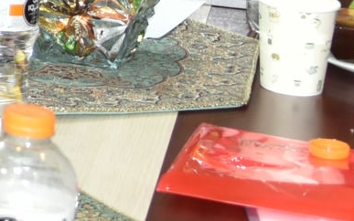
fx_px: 2441
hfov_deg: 6.9
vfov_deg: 5.0
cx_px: -939
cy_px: -406
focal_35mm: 253
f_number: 4.5
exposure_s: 1/30
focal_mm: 32
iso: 280
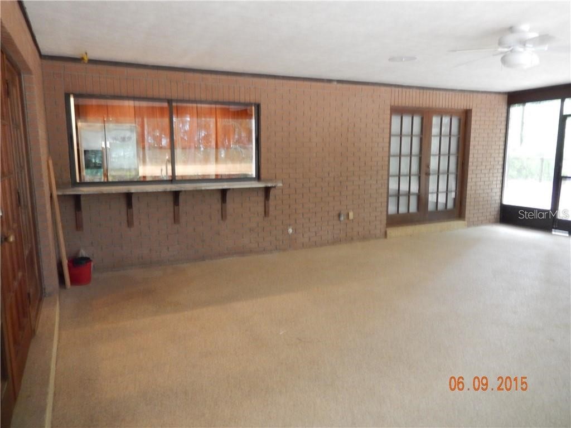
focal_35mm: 25
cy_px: 214
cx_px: 286
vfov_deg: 54.9
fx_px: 412
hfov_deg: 69.4
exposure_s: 1/8
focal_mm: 4.5
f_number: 3.4
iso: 500
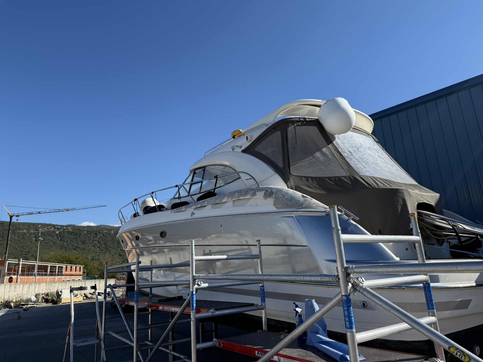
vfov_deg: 56.8
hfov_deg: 71.6
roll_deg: +4.8
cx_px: 242
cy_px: 181
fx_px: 335
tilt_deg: +15.8
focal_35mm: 24
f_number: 1.78
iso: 80
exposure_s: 1/4167
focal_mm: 6.76
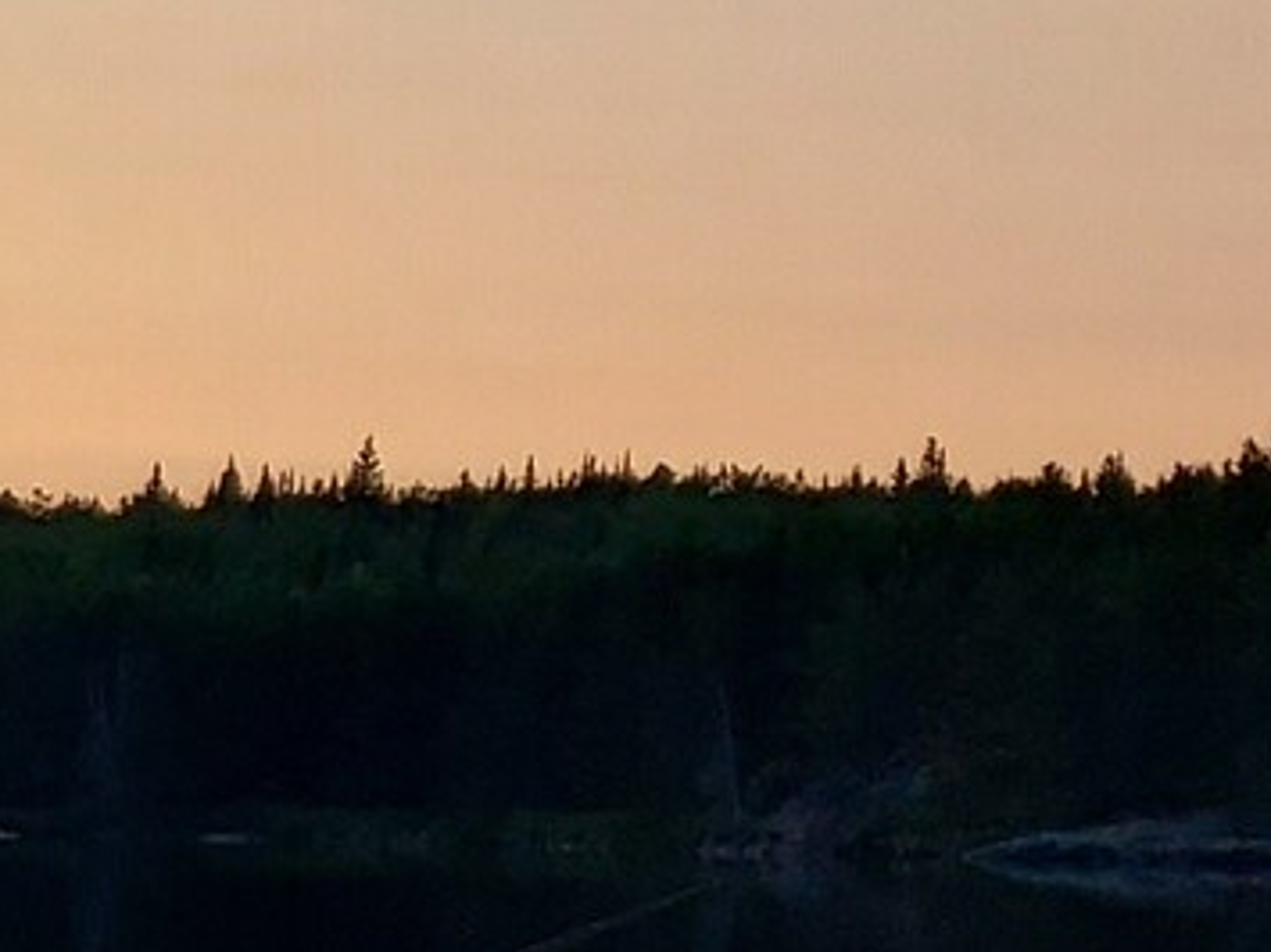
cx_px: -1257
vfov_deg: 8.7
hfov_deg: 10.7
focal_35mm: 169
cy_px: 1197
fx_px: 6203
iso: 40
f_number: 1.8
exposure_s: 1/210
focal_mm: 4.6
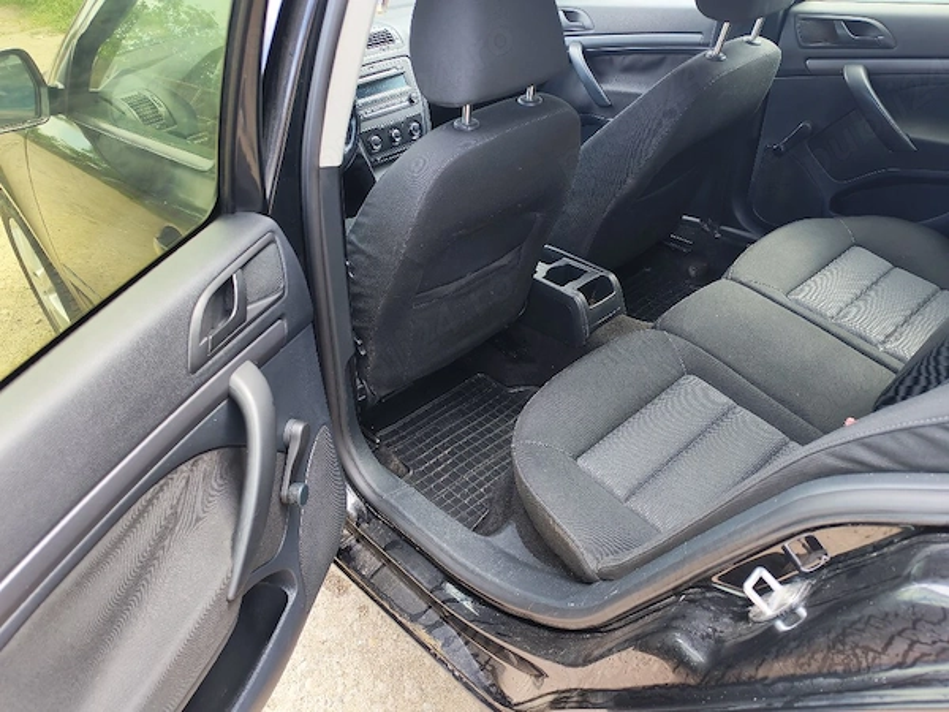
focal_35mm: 27
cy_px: 356
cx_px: 474
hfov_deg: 65.3
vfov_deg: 51.4
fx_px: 740
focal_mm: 6.12
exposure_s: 1/100
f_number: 1.9
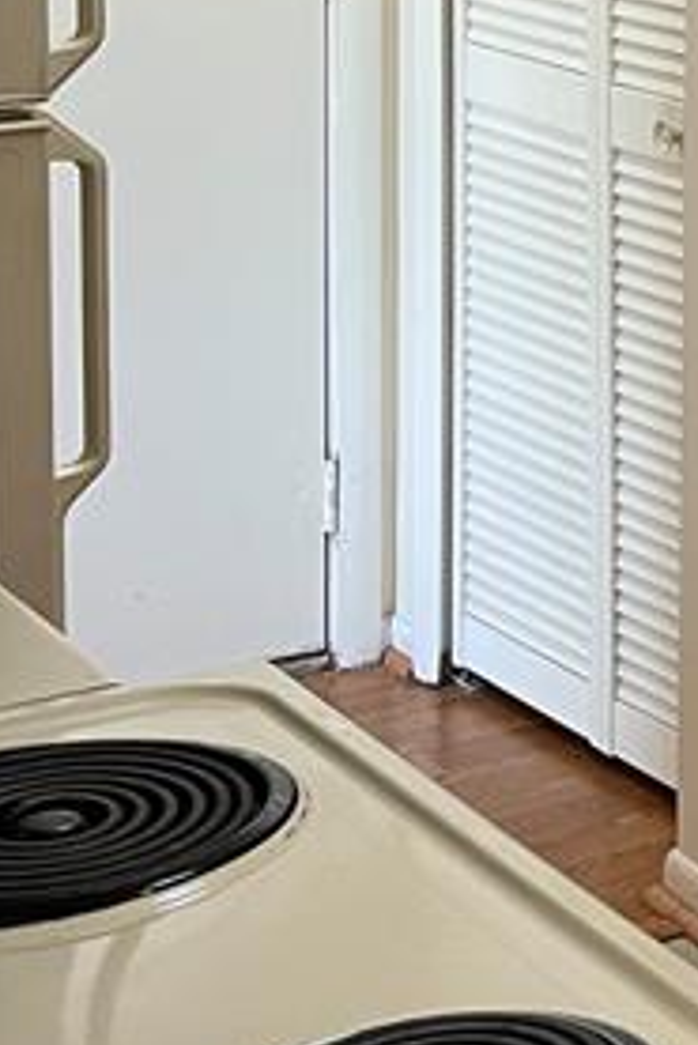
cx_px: 1709
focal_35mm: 100
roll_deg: -1.7
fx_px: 2904
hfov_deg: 11.3
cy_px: -113
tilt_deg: -4.1
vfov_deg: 19.5
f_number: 1.6
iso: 160
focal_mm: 5.1
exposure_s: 1/60
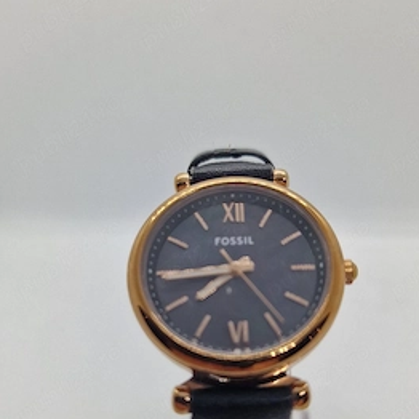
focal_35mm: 31
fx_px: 425
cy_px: 278
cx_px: 225
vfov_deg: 51.6
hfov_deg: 52.5
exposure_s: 1/182
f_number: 1.8
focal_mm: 6.4
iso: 50
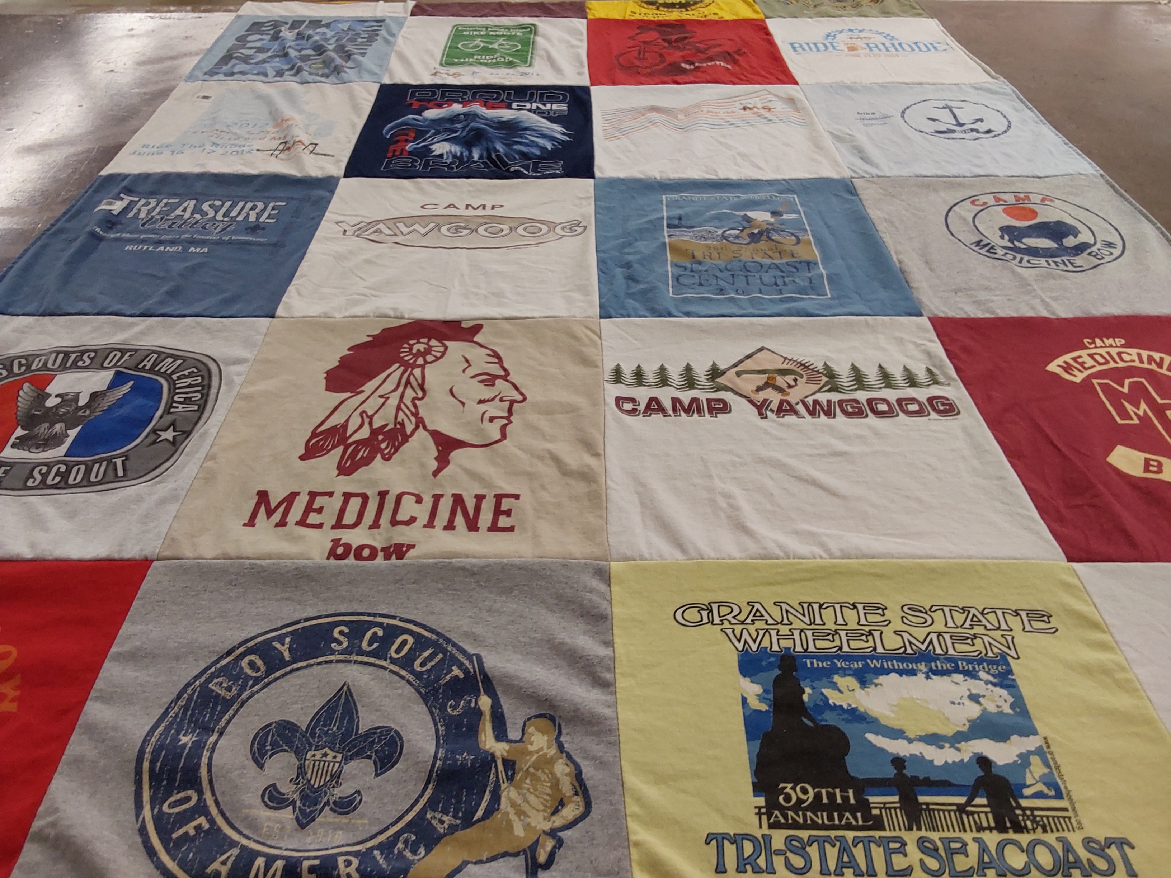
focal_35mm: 28
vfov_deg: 49.7
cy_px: 439
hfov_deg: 63.4
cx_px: 586
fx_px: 947
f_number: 1.9
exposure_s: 1/60
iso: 64
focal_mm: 2.91
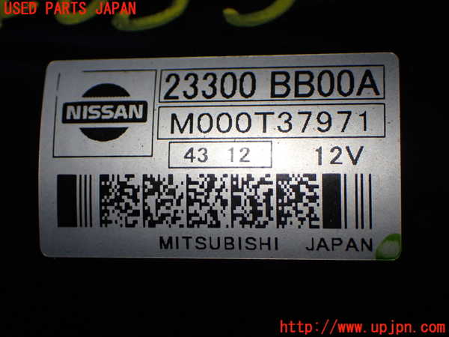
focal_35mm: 67
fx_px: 869
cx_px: 224
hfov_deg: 29.0
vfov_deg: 21.9
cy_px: 168
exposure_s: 1/250
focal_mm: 11.88
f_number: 3.8
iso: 320
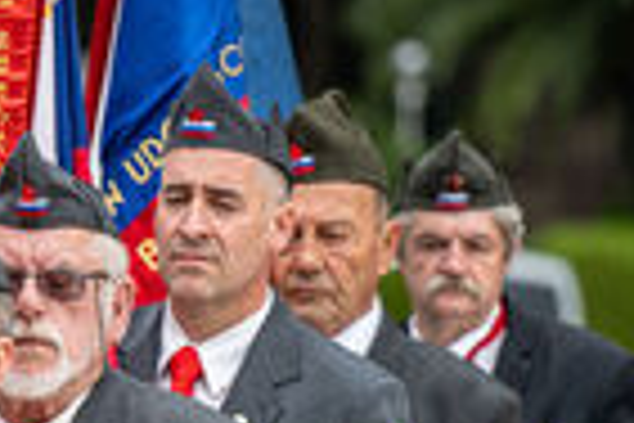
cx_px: -76
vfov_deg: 3.2
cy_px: 446
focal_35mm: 435
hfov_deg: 4.7
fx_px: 7660
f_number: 2.8
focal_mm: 135
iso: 72
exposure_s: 1/400
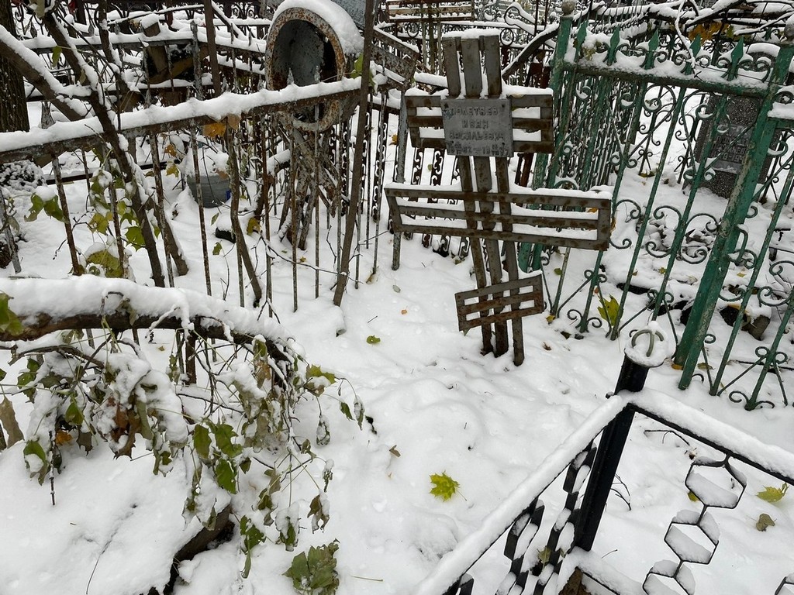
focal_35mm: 26
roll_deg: -5.7
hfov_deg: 67.3
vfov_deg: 53.1
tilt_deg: -26.8
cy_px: 298
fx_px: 596
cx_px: 397
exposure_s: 1/121
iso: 32
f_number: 1.6
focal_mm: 4.2
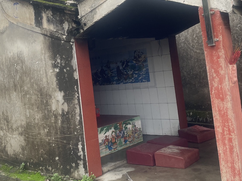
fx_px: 357
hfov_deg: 37.5
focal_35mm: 51
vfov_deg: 28.4
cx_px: 122
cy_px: 60
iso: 64
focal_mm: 4.2
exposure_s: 1/121
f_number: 1.6
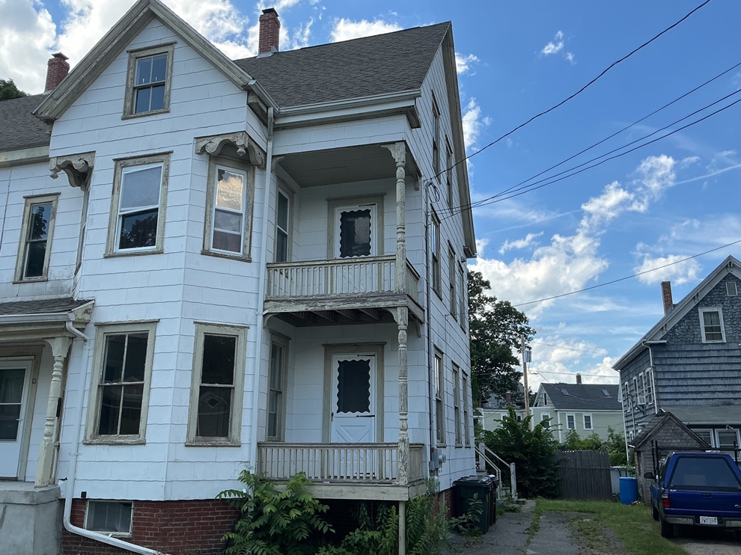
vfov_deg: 46.8
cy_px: 285
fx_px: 642
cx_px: 359
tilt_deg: +13.6
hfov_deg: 60.0
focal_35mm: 30
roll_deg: -0.6
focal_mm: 3
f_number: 1.8
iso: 25
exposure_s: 1/1121
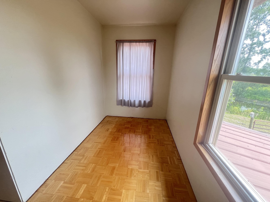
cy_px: 101
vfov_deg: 89.9
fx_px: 101
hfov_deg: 106.2
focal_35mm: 13
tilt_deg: -15.9
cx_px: 135
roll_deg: -1.1
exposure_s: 1/99
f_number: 1.8
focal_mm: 1.57
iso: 125
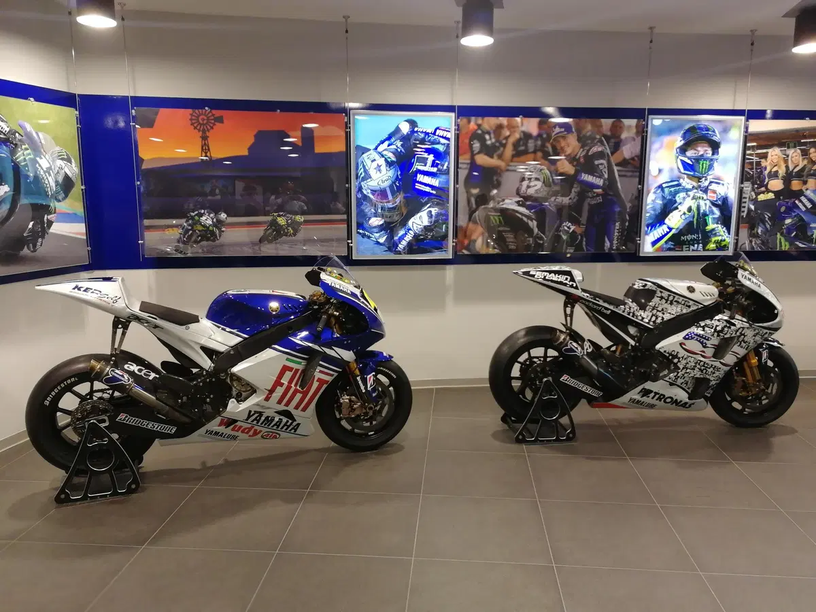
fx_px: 636
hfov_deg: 65.3
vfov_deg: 51.4
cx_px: 408
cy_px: 306
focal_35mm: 27
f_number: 4
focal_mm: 3.95
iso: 200
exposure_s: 1/33.3
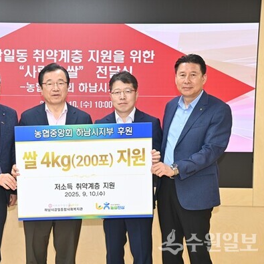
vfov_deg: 27.7
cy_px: 132
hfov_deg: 27.4
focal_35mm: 62
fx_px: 535
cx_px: 68
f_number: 5.6
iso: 800
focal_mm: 48
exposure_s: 1/100
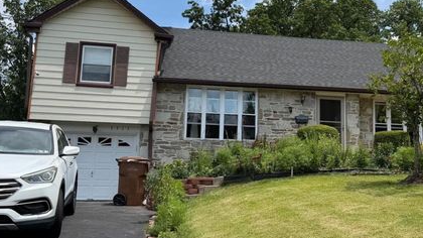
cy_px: 58
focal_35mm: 37
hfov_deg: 53.3
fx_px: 415
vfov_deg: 31.4
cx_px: 271
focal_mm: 6.76
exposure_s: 1/4167
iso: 80
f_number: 1.78
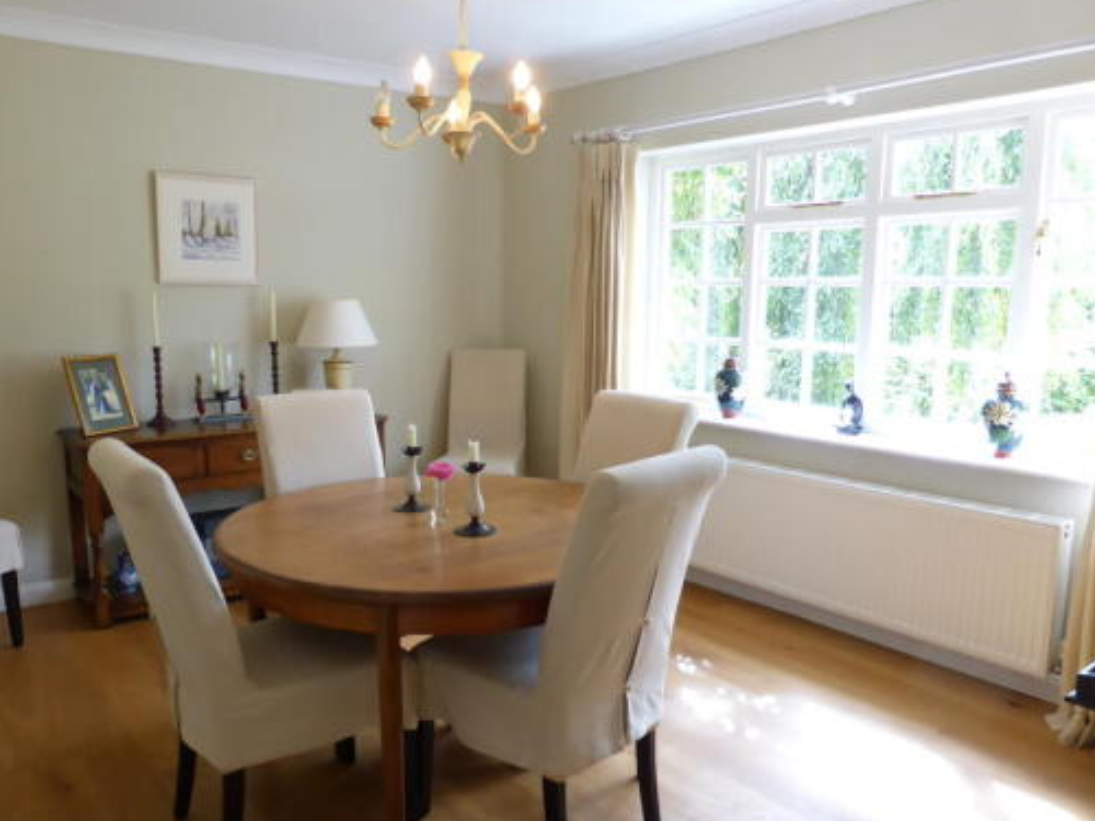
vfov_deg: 49.7
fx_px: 886
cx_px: 494
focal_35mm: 28
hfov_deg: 63.3
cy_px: 430
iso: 250
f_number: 3.3
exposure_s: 1/60
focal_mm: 4.3
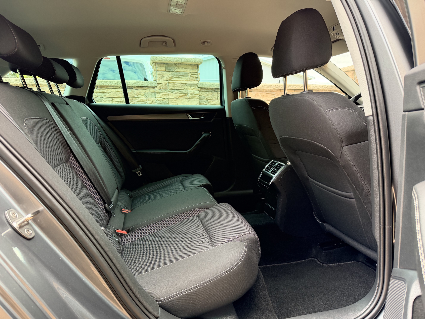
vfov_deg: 56.8
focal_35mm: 24
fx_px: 295
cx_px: 212
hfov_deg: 71.6
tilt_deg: -8.8
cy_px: 160
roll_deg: +0.3
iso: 200
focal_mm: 6.76
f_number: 1.78
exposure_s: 1/87
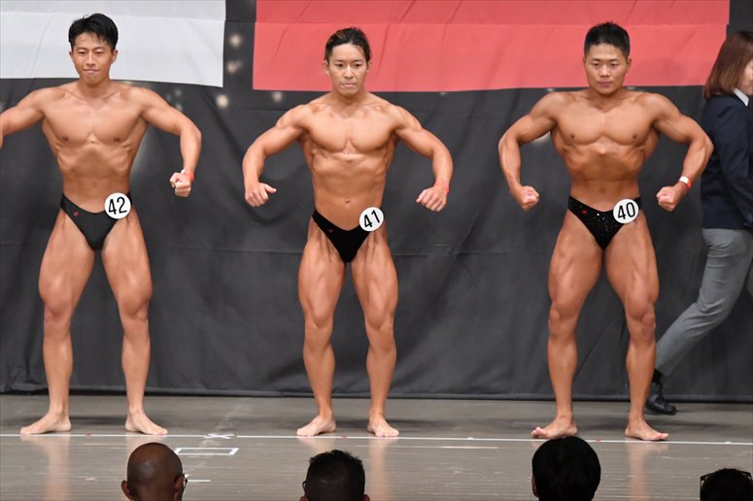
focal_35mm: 225
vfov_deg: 6.1
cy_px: 250
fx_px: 4704
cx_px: 376
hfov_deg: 9.2
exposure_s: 1/400
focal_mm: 150
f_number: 5.6
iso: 6400
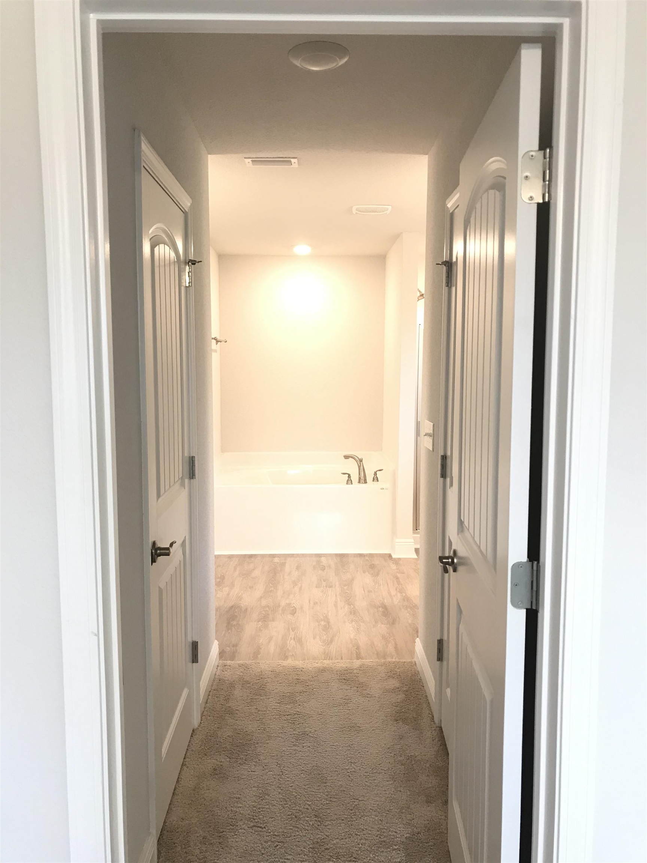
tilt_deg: -5.0
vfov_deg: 63.4
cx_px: 324
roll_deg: -0.6
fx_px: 698
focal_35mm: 28
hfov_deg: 49.7
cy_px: 432
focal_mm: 3.99
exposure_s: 1/20
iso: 40
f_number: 1.8
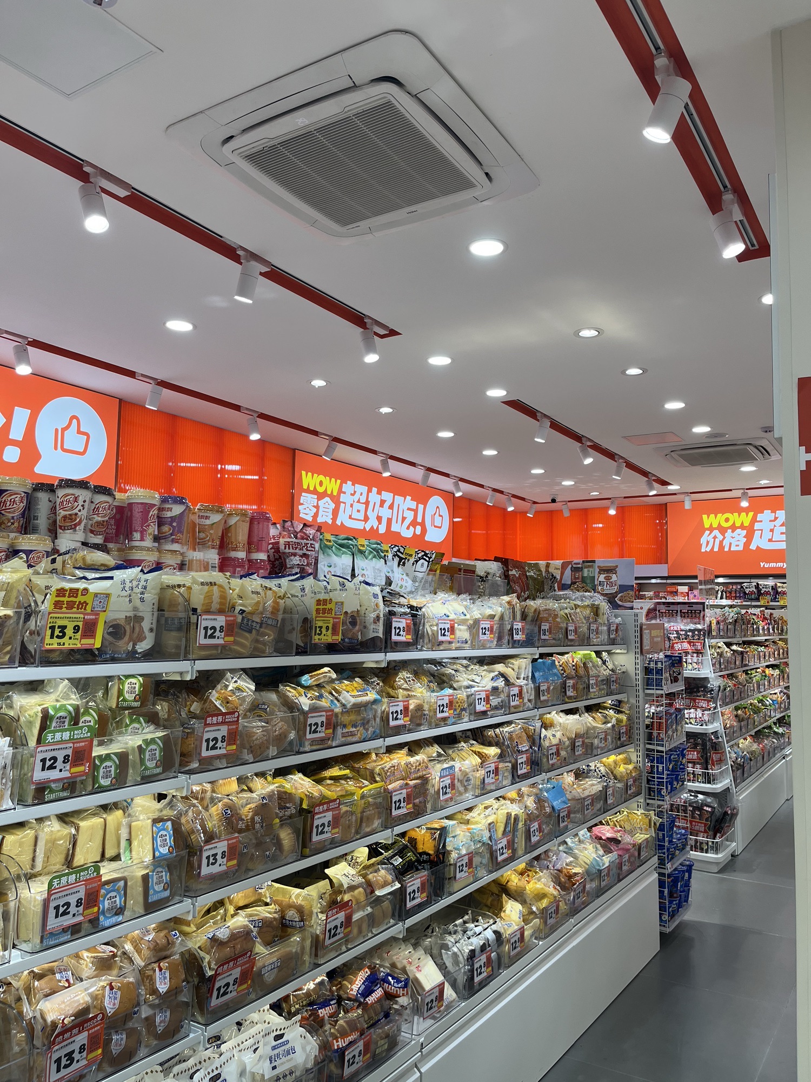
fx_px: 812
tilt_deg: +4.1
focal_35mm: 26
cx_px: 406
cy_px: 541
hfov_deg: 53.1
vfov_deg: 67.3
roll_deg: -0.6
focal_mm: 5.1
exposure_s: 1/188
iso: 40
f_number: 1.6
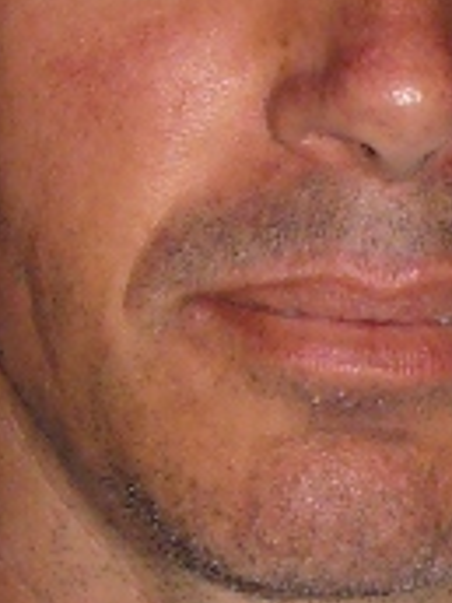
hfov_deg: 12.0
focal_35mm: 123
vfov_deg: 15.8
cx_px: 287
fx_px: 2141
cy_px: 49
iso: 100
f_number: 3
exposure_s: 1/30
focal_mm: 5.4
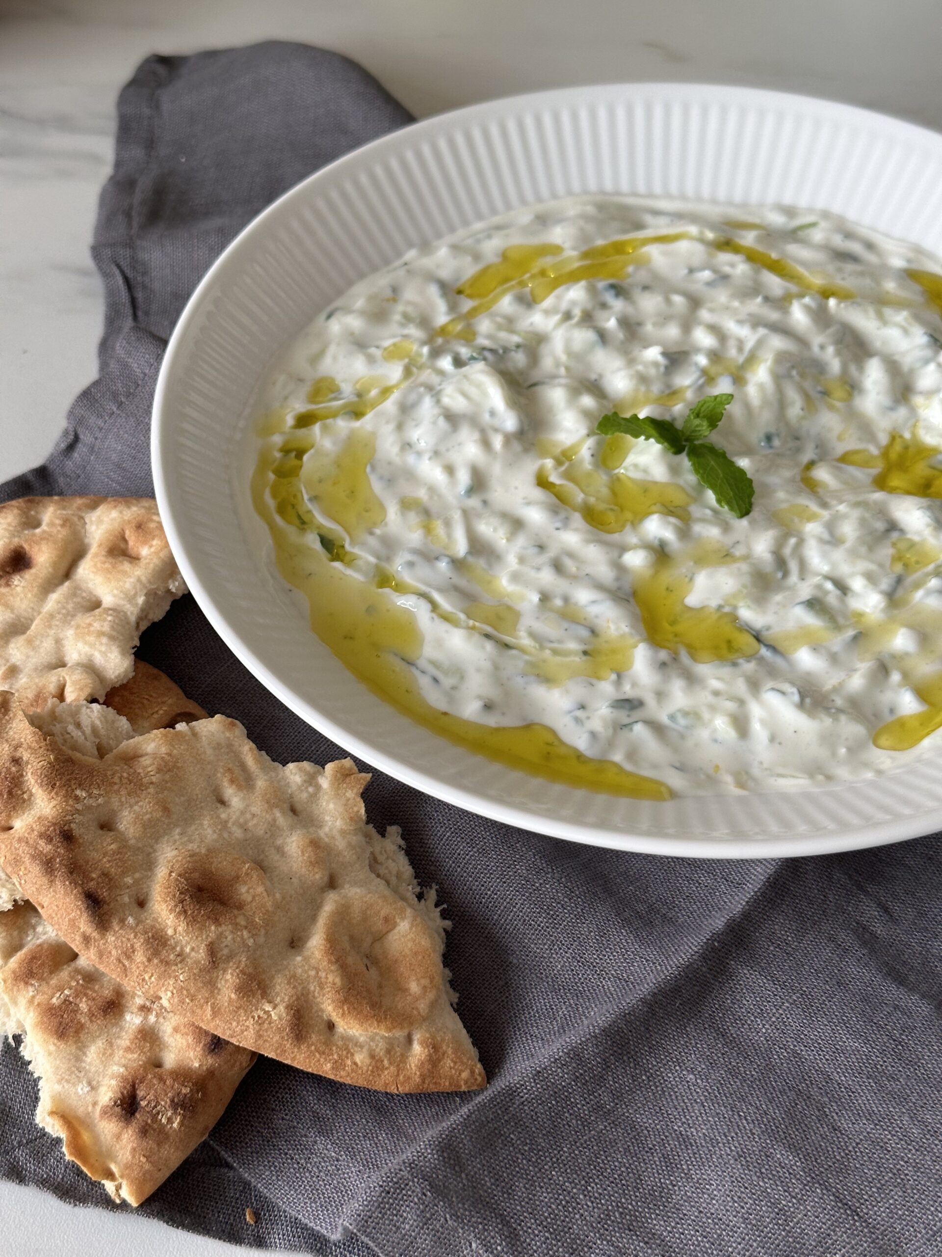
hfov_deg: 30.3
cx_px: 471
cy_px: 628
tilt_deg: -51.3
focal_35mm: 48
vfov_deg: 39.7
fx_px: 1742
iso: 64
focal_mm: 6.86
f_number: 1.78
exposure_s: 1/50
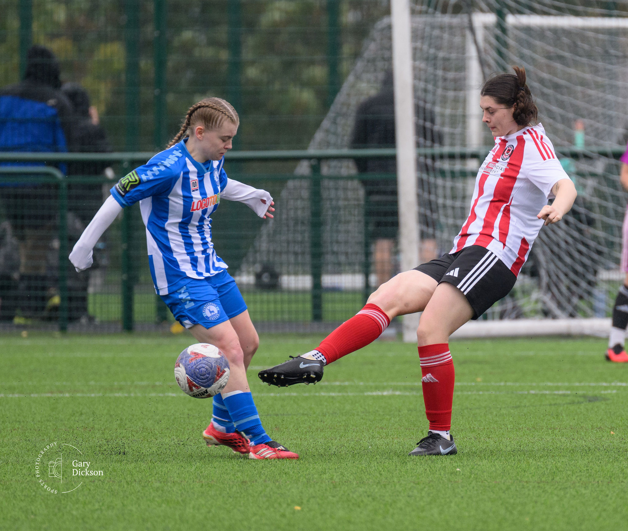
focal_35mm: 843
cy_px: 301
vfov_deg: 1.9
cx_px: 527
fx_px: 16031
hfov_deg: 2.2
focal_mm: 400
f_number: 5.6
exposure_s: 1/1250
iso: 900
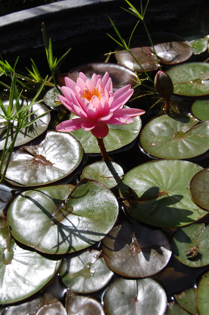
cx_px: 104
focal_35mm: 57
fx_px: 497
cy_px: 158
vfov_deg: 35.1
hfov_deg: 23.7
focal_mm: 38
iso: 200
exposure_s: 1/500
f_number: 8
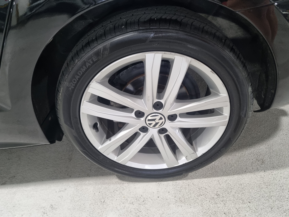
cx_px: 144
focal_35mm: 26
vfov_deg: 53.1
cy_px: 108
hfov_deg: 67.3
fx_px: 217
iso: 500
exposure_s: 1/40
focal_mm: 5.4
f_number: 1.8
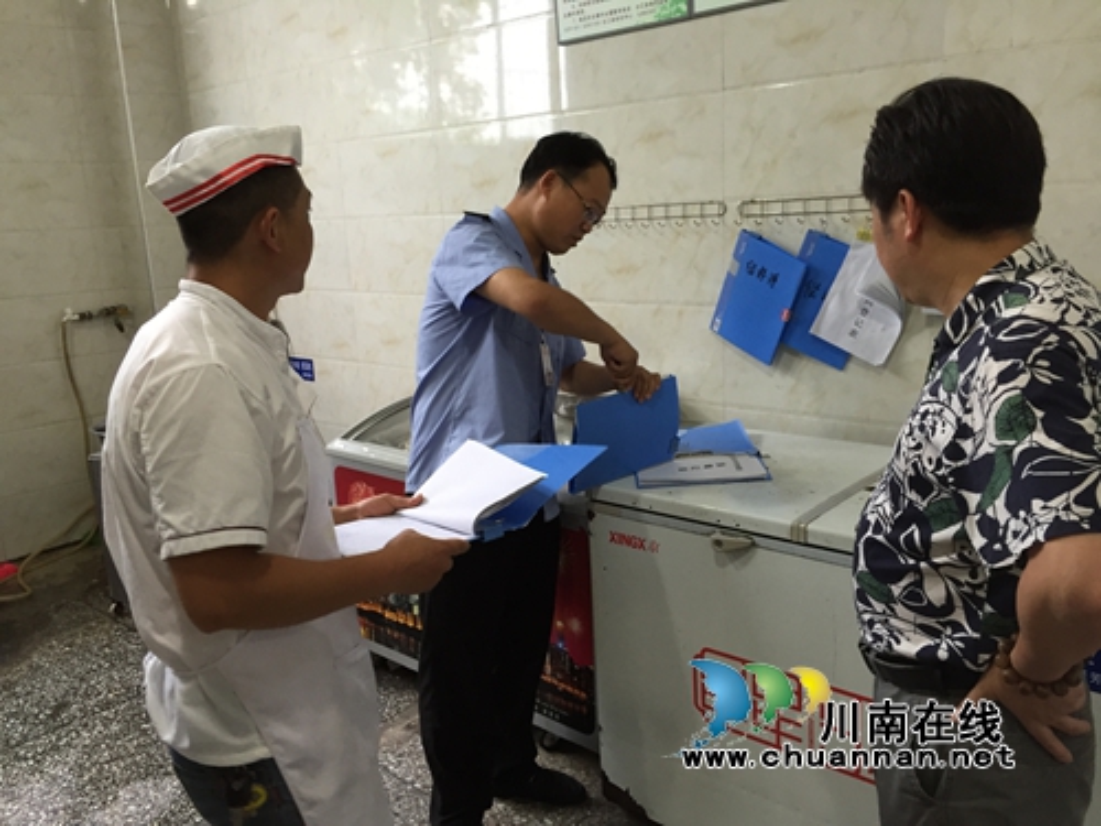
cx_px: 550
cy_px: 413
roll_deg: +0.4
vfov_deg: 48.2
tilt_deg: -11.9
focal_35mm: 29
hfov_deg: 61.7
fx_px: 922
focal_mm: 4.15
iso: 125
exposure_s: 1/33
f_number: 2.2
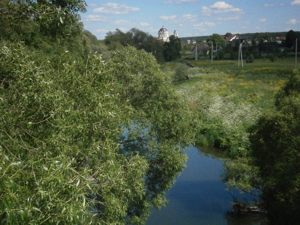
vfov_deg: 24.4
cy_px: 112
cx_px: 150
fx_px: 520
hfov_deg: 32.2
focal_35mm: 60
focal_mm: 10.7
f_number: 11
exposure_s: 1/800
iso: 800
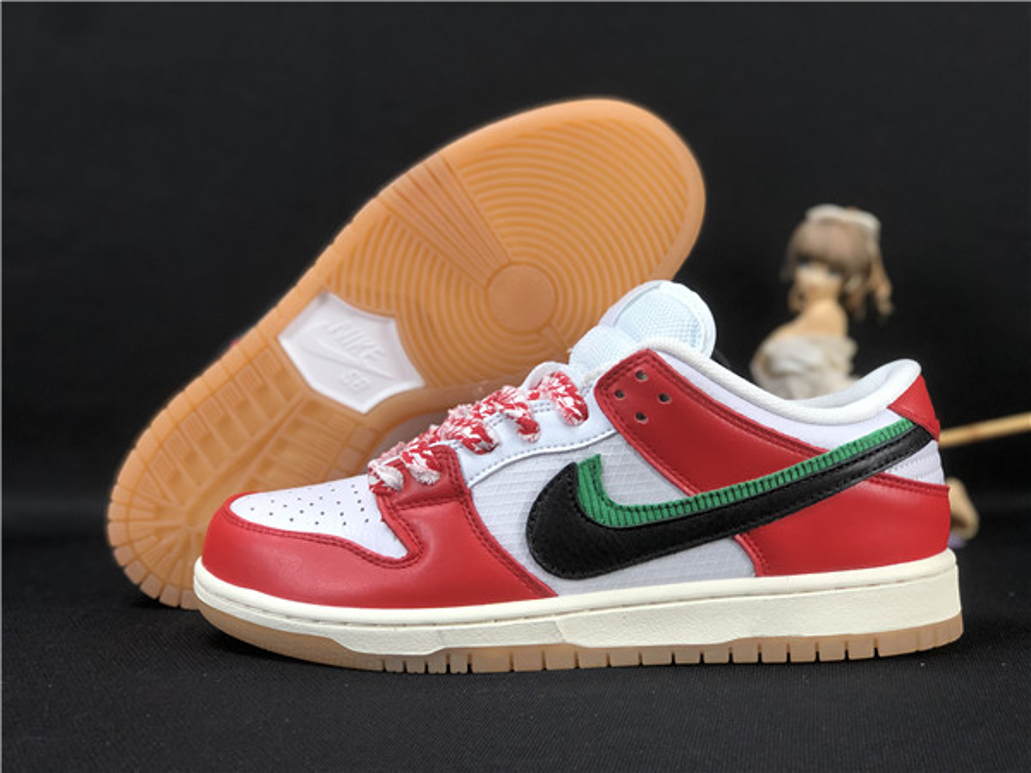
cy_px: 386
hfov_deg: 33.8
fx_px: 1698
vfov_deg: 25.7
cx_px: 516
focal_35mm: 57
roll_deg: +0.6
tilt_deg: -6.8
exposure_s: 1/30
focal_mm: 6.6
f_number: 2.8
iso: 50
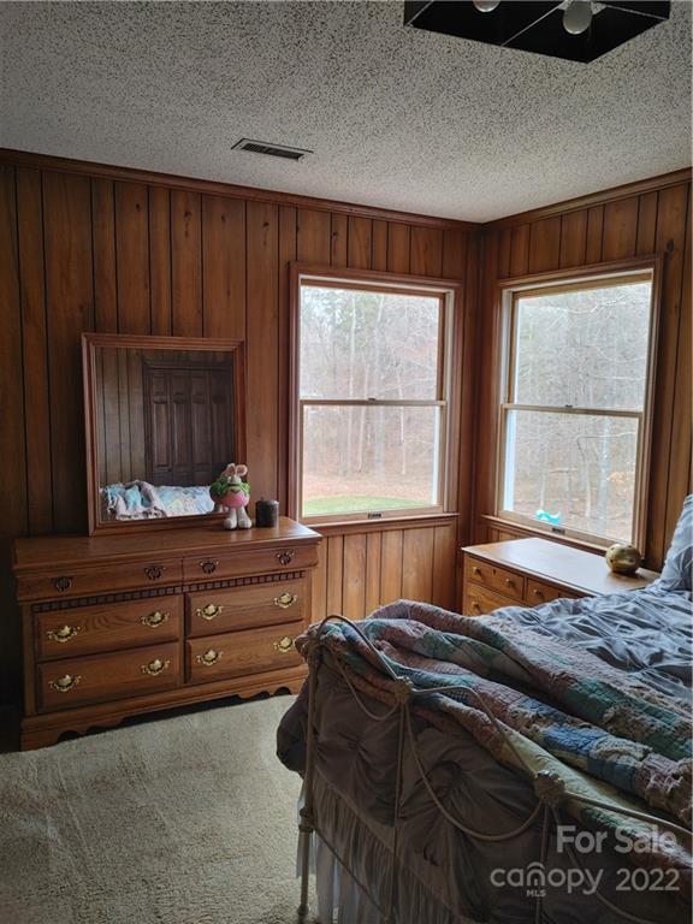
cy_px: 462
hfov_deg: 53.1
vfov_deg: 67.3
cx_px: 346
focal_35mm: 26
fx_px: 694
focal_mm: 5.58
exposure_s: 1/120
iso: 50
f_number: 1.8
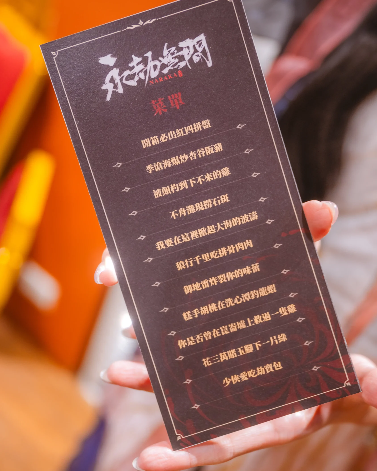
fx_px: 572
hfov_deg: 36.5
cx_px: 189
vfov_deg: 44.8
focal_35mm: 41
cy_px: 225
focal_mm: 36
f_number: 2.8
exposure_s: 1/15
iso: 500
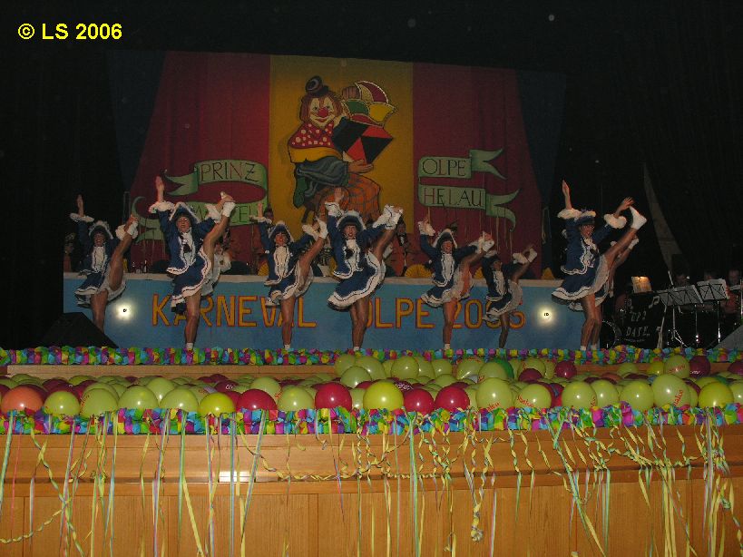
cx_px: 372
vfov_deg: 38.7
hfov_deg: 50.1
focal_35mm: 37
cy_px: 278
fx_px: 794
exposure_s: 1/60.1
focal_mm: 9.5
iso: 100
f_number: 4
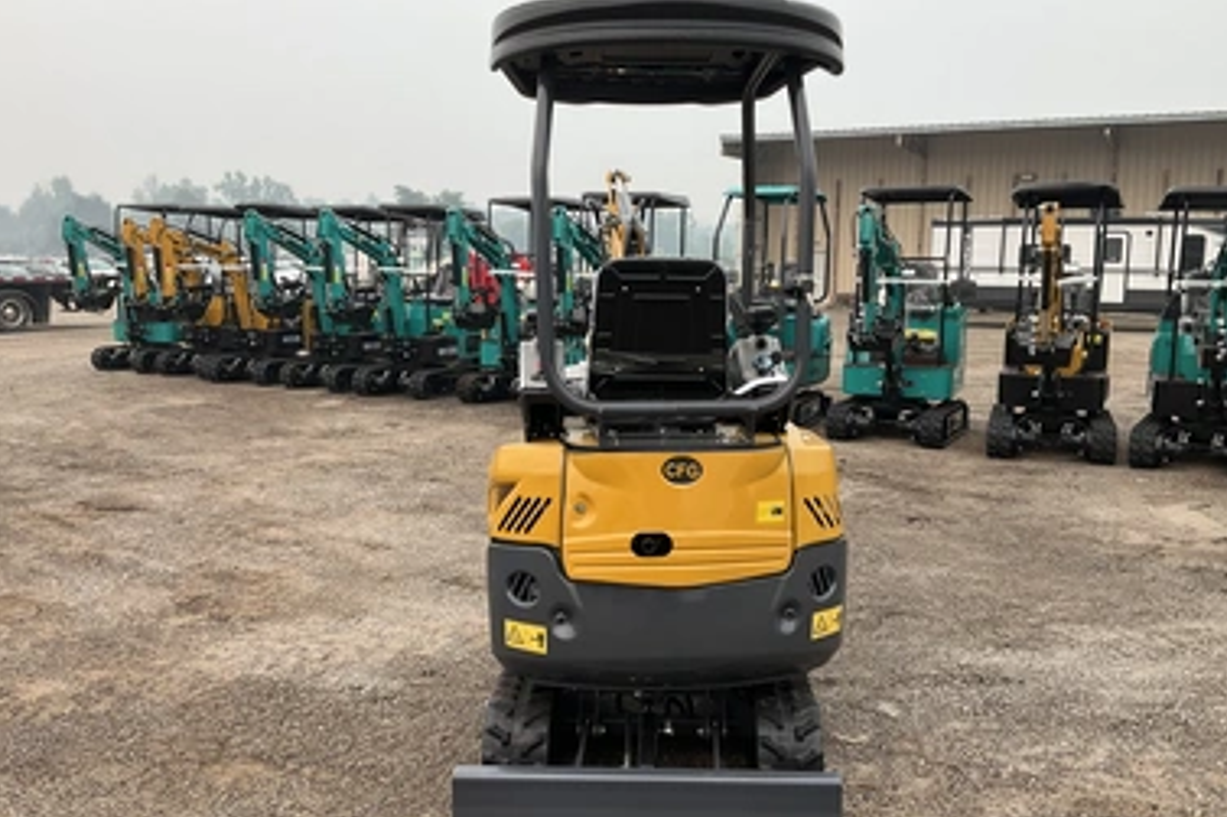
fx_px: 1090
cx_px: 638
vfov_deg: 41.1
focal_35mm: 32
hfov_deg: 58.7
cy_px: 407
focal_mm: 3
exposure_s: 1/193
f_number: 1.8
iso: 20
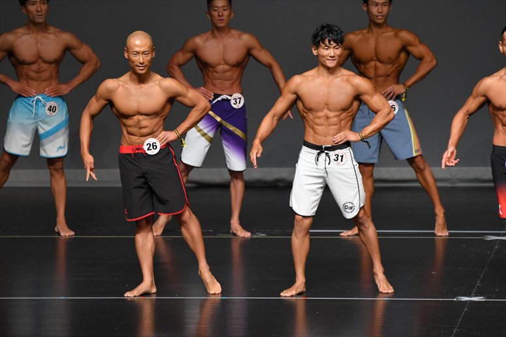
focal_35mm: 315
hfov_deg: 6.5
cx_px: 253
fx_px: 4425
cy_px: 168
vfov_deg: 4.4
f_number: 5.6
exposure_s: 1/400
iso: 2000
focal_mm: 210
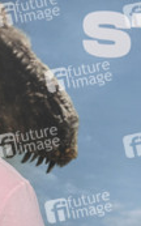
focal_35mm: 226
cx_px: -87
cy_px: 175
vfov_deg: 9.3
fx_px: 1391
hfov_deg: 5.7
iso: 640
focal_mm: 85
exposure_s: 1/250
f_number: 6.3
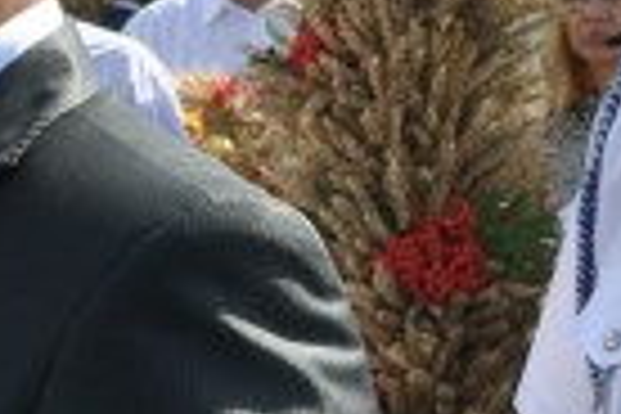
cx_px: 765
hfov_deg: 7.8
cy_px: 306
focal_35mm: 261
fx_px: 4502
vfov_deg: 5.3
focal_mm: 24
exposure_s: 1/320
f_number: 9
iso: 200
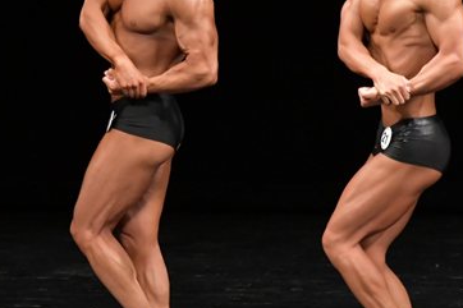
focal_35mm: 546
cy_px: 143
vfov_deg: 2.5
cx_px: 175
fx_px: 7019
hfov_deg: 3.8
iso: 3200
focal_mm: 170
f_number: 5.6
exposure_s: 1/400
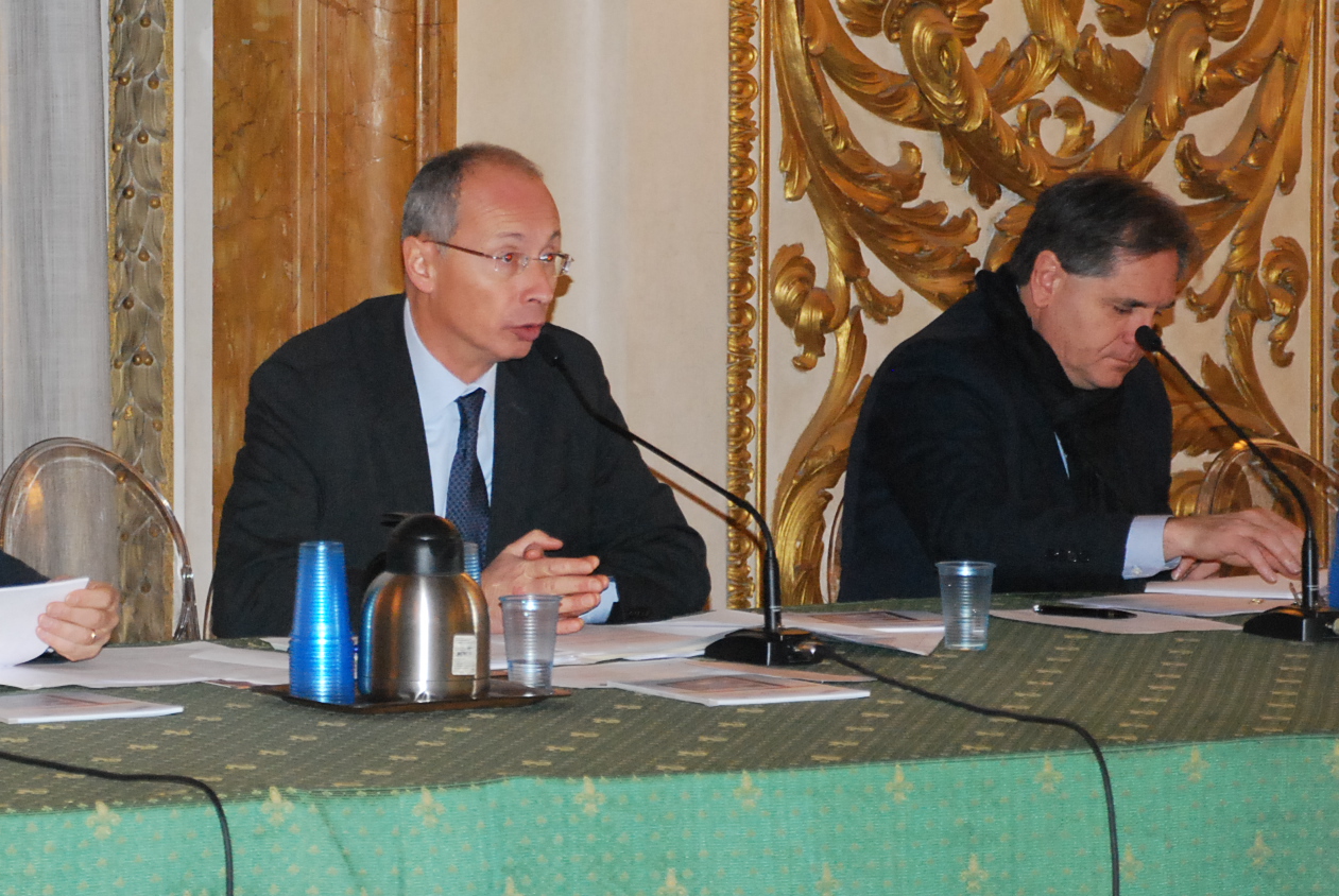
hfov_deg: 13.5
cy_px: 340
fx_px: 5660
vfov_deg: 9.1
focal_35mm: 152
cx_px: 365
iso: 1400
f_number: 5.3
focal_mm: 66
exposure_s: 1/60
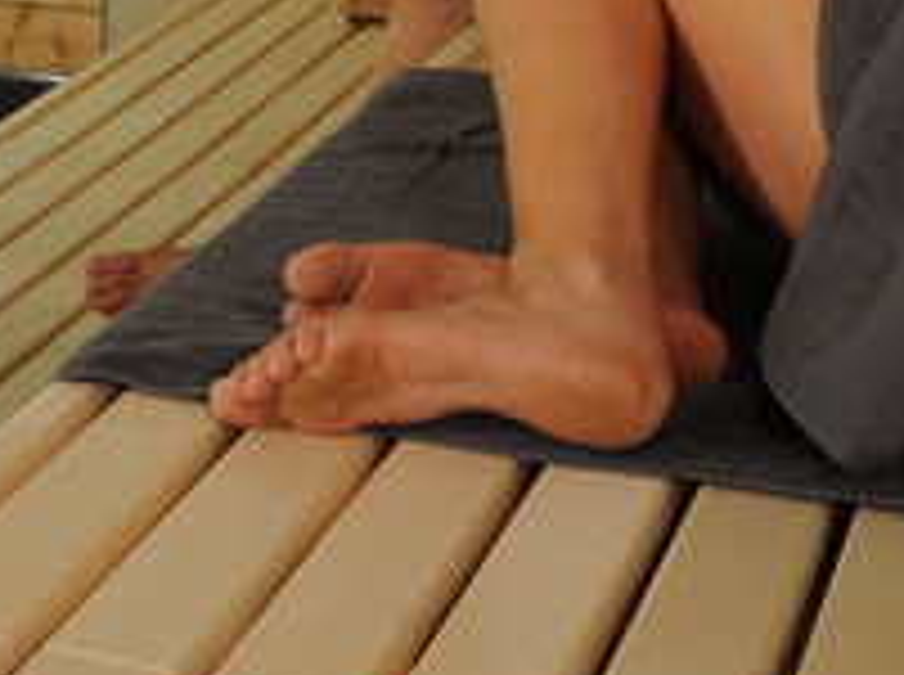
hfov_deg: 16.8
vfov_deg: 11.6
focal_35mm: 115
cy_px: -641
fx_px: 2998
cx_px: -4
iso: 250
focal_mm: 24
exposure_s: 1/50
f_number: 8
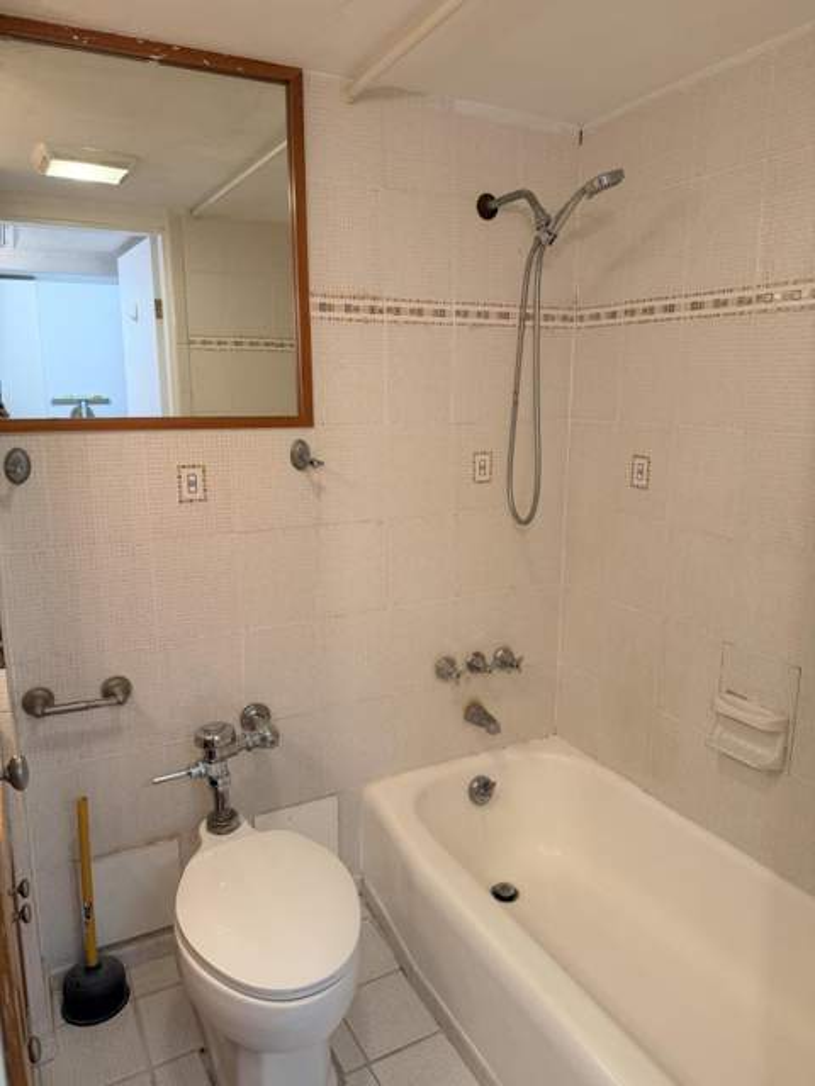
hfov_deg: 56.8
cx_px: 408
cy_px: 543
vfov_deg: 71.6
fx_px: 753
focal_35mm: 24
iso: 160
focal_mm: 6.76
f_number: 1.78
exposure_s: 1/60
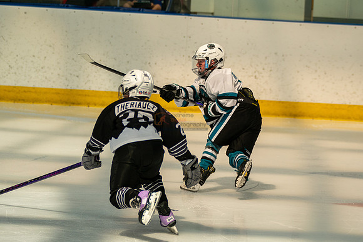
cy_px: 129
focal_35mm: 231
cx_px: 195
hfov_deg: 8.9
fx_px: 2325
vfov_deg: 6.0
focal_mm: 157
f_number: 3.2
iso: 1600
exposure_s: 1/10000
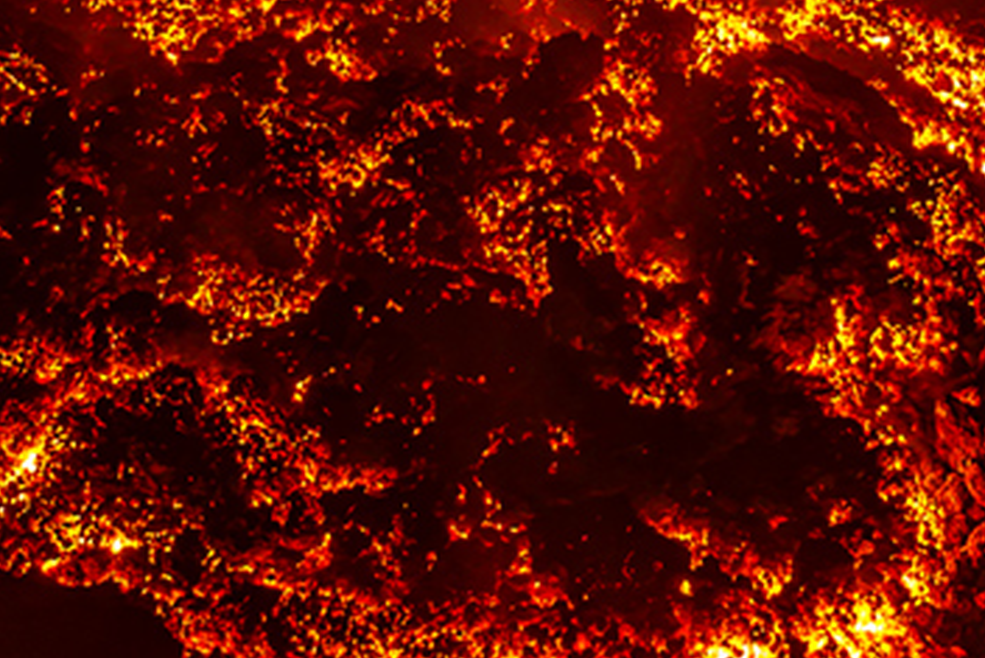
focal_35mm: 131
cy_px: -389
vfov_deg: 10.1
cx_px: 423
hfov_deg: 15.6
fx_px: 3586
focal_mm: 24
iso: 200
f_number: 2.8
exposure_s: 1/2.5
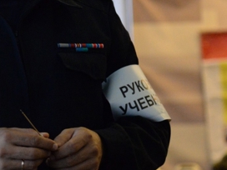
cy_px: 13
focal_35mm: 244
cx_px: 1
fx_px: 1600
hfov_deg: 8.1
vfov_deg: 6.1
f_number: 4
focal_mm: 92
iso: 6400
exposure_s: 1/400
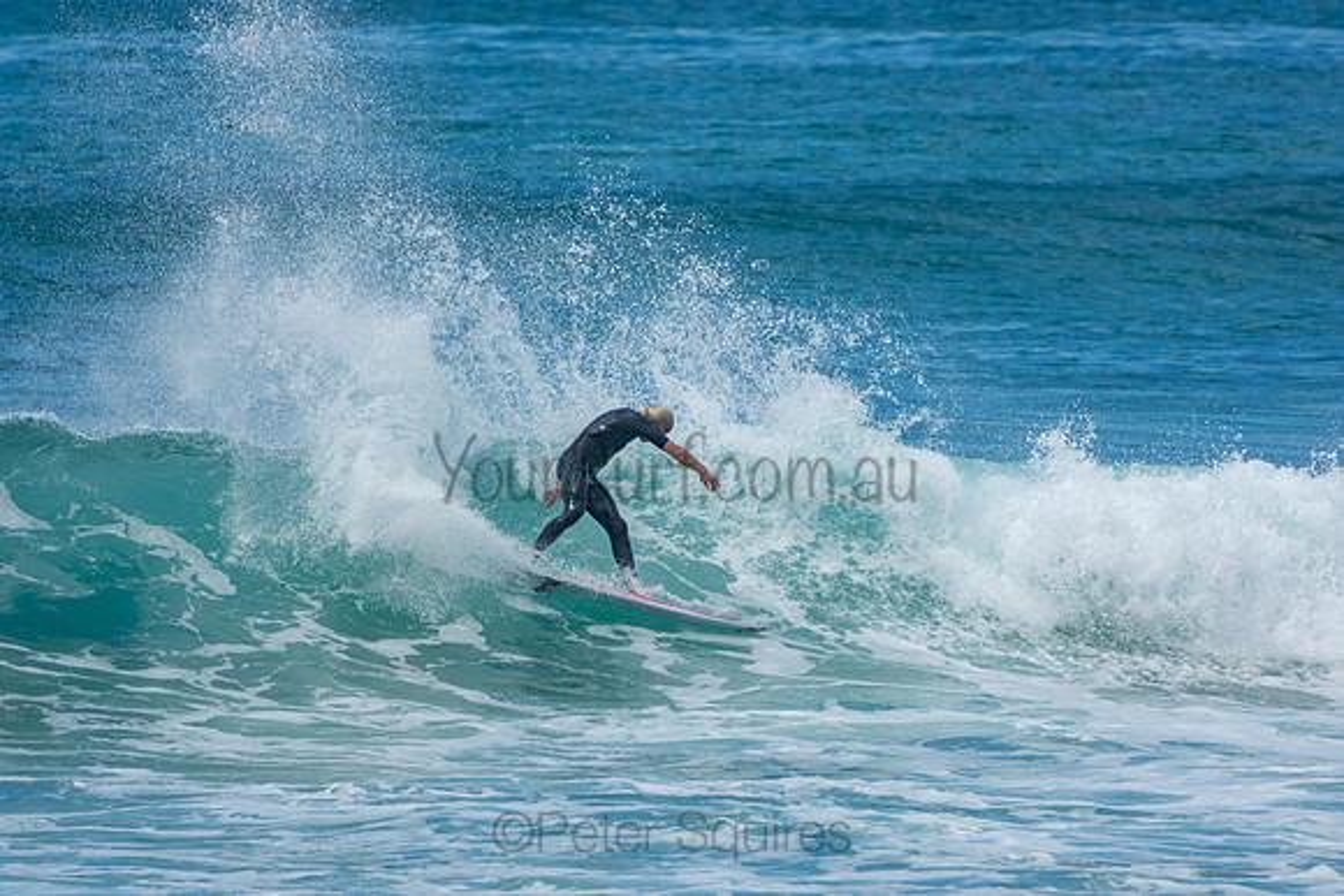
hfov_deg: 3.4
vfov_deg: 2.3
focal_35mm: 600
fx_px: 22404
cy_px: 448
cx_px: 672
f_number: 5.6
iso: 200
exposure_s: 1/1250
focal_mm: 400
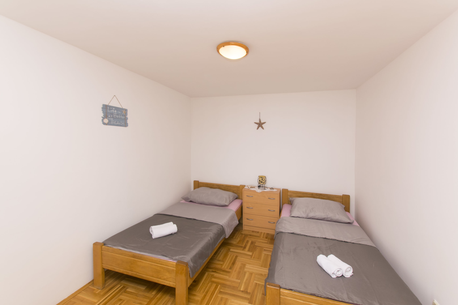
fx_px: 191
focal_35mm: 15
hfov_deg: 100.4
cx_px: 229
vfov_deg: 77.4
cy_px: 152
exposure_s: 1/160
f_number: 5.6
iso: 200
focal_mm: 10
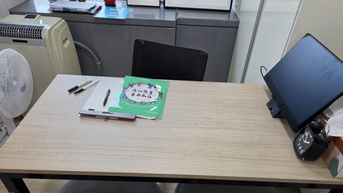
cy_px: 132
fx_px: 236
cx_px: 177
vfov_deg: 43.6
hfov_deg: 71.9
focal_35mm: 26
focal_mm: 5.4
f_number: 1.8
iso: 250
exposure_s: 1/120
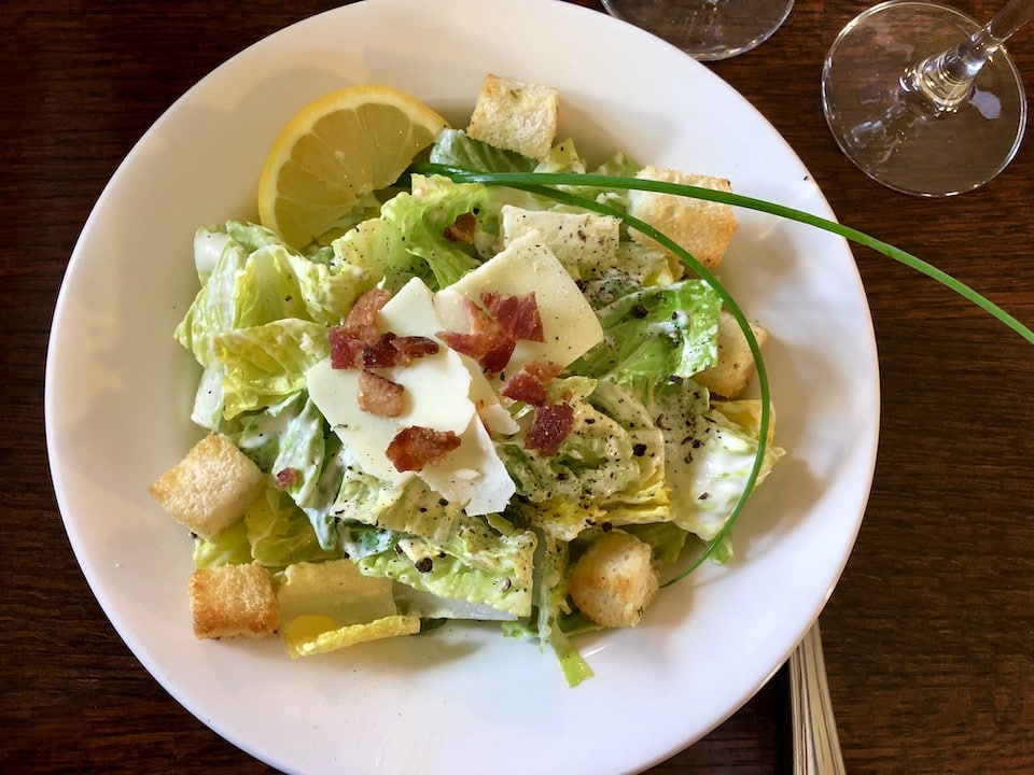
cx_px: 517
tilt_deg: -80.8
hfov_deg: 63.4
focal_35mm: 28
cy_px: 388
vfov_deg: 49.7
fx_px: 836
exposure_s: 1/15
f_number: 1.8
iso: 64
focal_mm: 4
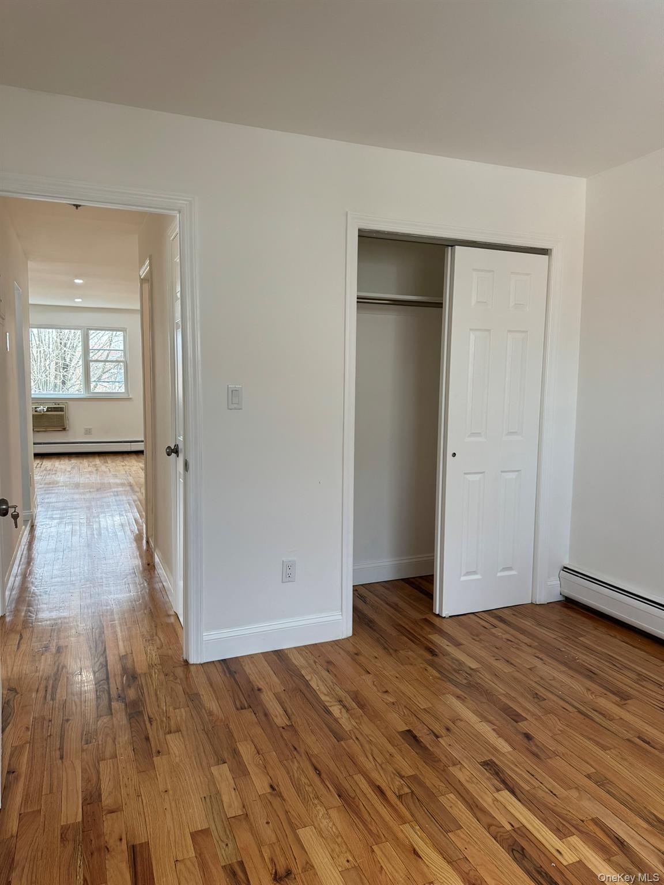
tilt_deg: -5.5
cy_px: 442
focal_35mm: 24
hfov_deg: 56.8
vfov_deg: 71.6
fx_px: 614
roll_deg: +0.2
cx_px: 332
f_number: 1.78
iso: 160
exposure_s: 1/120
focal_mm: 6.76
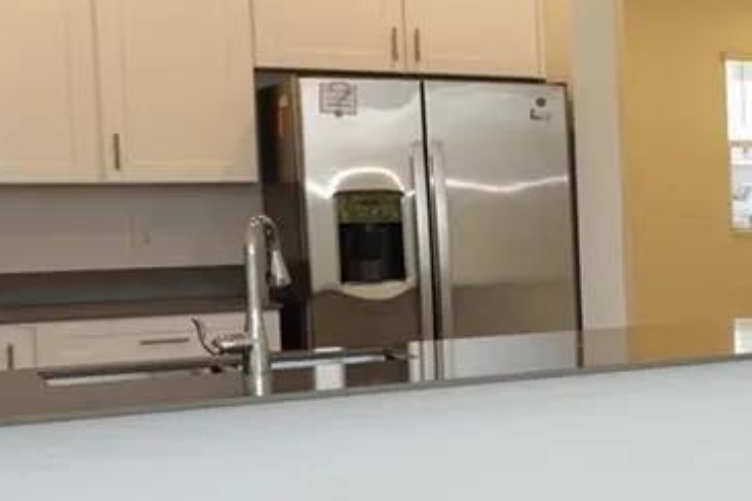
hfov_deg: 18.5
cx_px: 1500
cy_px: 259
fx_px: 1508
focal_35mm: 72
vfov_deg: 18.9
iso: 250
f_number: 4.5
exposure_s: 1/60
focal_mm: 11
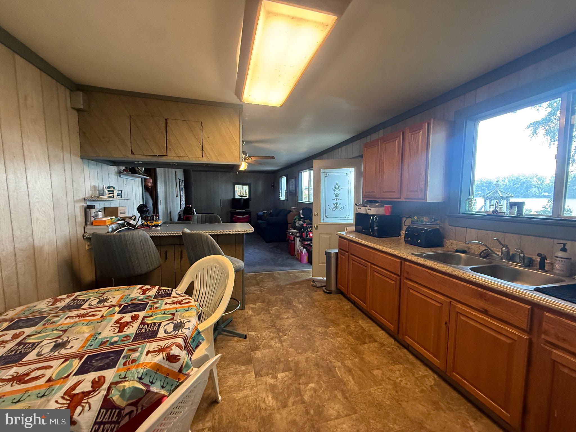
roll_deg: +2.9
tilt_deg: -3.8
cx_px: 288
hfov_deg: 102.1
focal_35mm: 14
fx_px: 233
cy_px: 216
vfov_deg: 85.7
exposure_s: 1/60
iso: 320
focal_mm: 2.22
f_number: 2.2
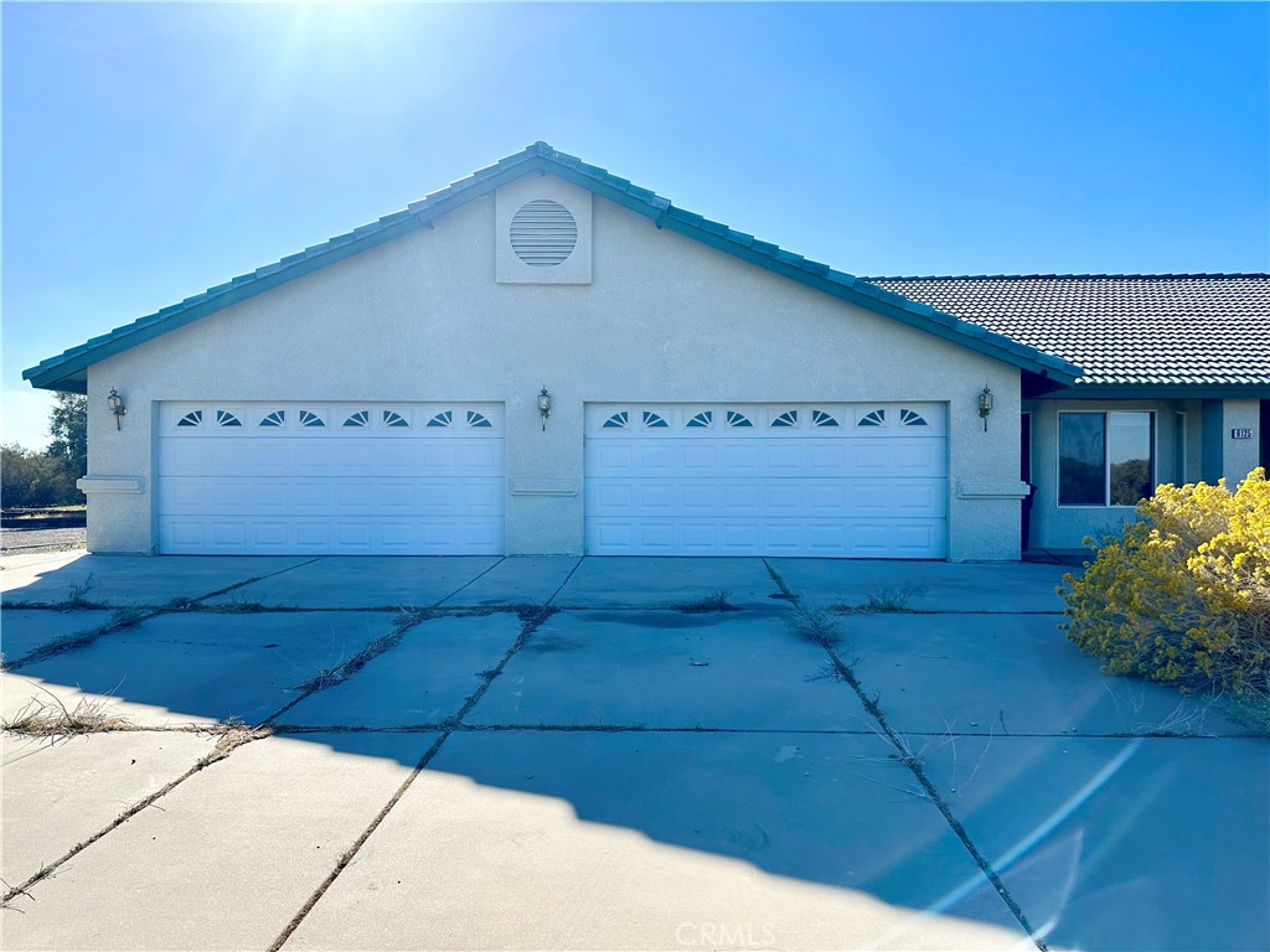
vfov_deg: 56.8
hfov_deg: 71.6
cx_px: 635
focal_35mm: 24
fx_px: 881
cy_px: 476
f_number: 1.78
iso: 80
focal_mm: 6.86
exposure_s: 1/5263
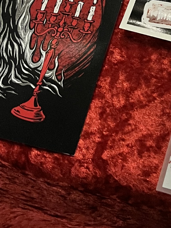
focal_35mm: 95
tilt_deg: -59.0
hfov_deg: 15.0
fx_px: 625
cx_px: 206
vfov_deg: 19.0
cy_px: -74
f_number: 1.5
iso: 640
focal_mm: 5.7
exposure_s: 1/31
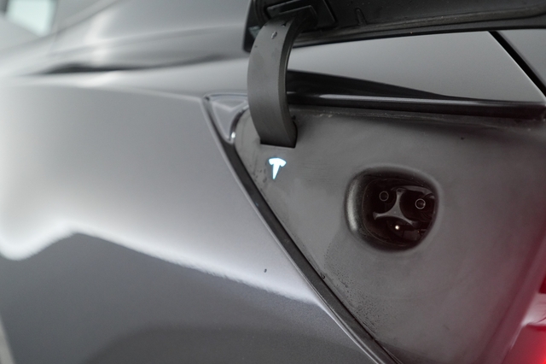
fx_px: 424
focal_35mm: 28
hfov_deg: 65.5
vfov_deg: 46.4
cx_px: 273
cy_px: 182
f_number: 2.8
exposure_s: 1/160
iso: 5000
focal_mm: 28
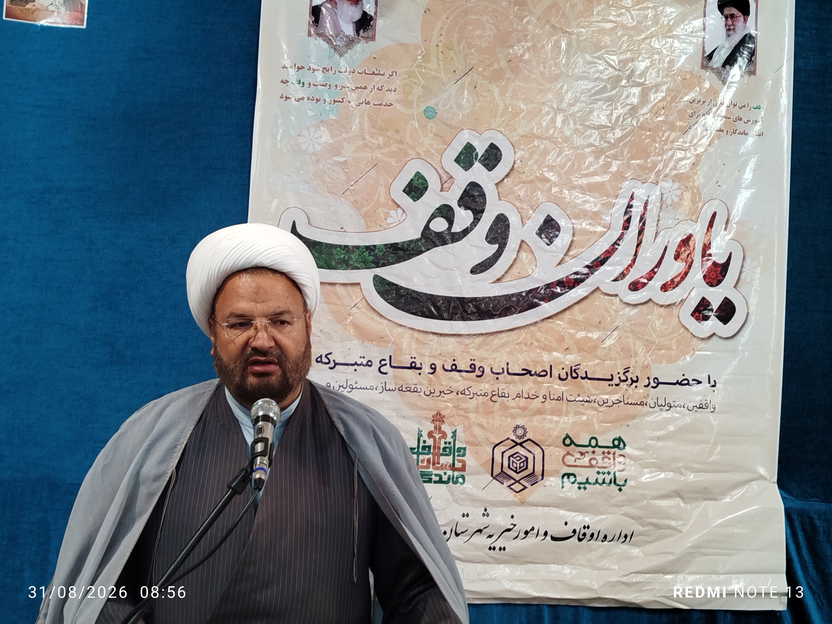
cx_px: 416
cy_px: 312
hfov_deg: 39.7
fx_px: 1154
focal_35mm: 48
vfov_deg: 30.3
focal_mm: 5.31
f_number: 1.7
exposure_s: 1/33
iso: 160
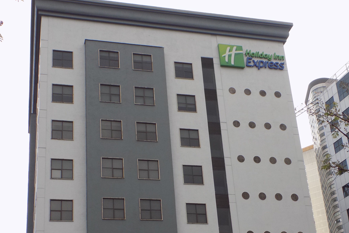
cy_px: 186
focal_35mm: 57
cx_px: 174
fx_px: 553
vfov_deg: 23.4
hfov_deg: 35.1
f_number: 3.6
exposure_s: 1/400
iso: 80
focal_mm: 7.3
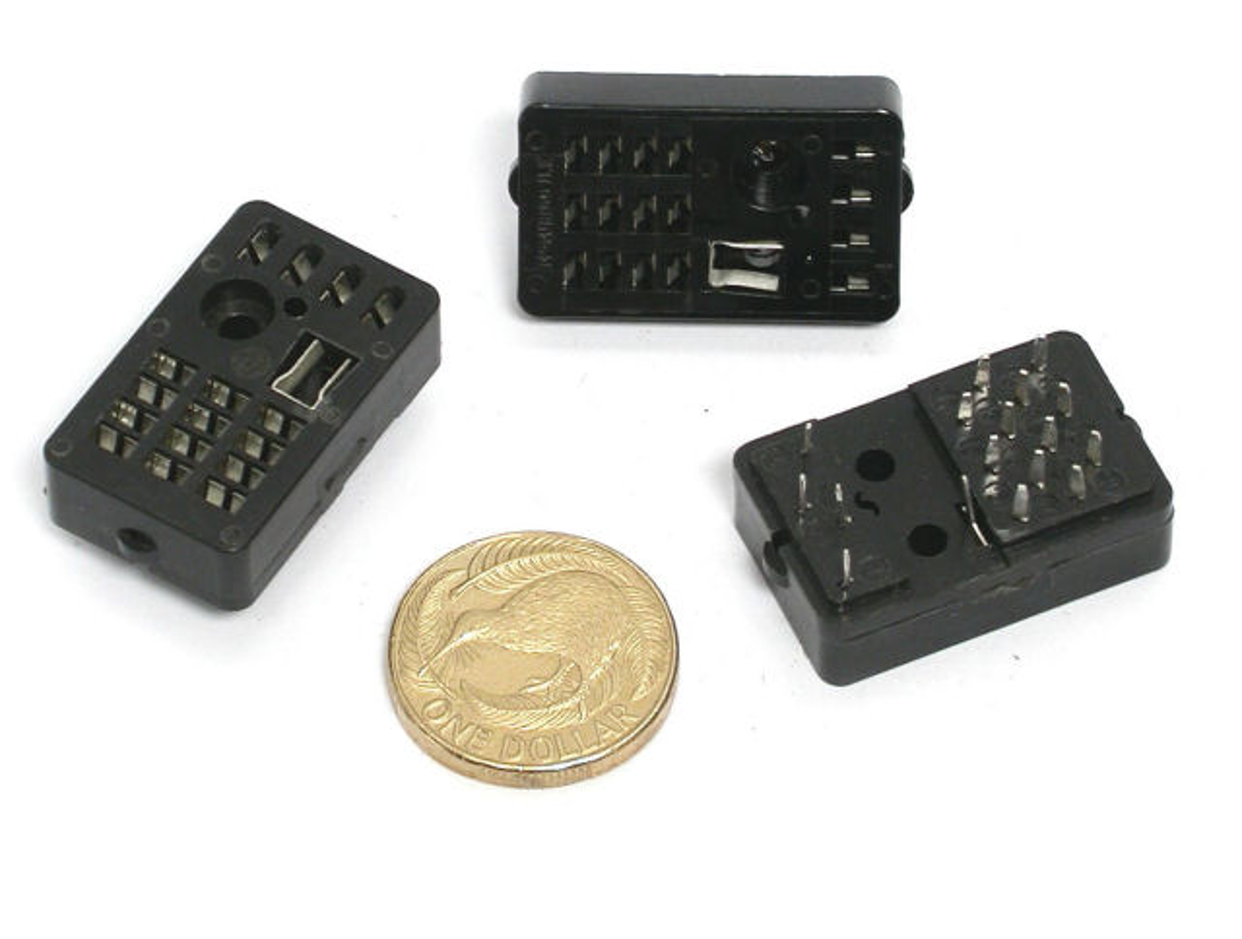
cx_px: 621
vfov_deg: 9.7
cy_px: 470
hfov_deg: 12.8
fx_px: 5542
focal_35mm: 154
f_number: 5.8
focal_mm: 32
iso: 100
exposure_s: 1/50.8
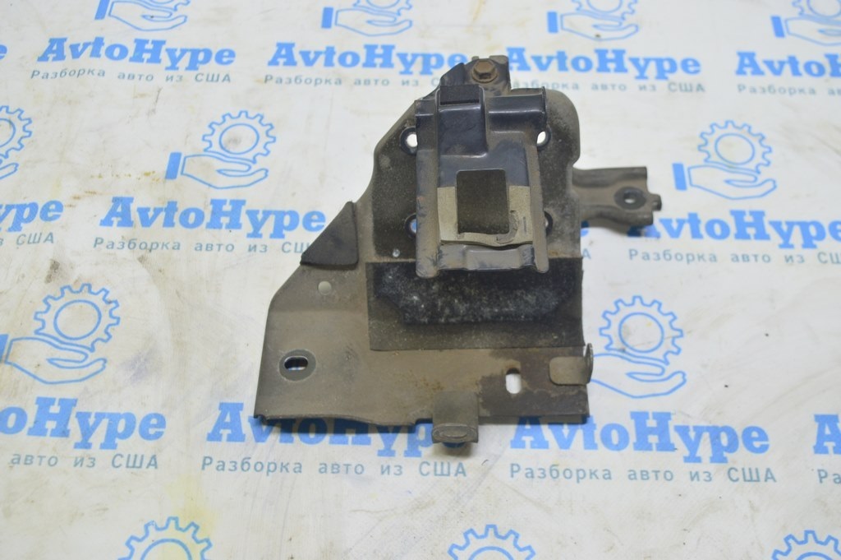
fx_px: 875
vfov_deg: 35.4
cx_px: 420
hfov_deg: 51.3
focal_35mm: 38
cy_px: 280
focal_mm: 25
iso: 400
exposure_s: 1/20
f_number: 5.6
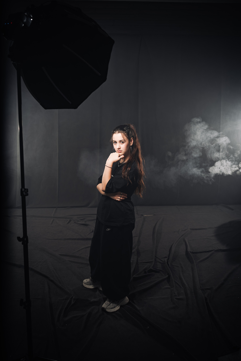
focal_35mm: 28
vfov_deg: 65.5
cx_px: 120
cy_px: 180
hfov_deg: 46.4
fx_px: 281
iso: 200
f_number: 3.5
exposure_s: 1/160
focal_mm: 28
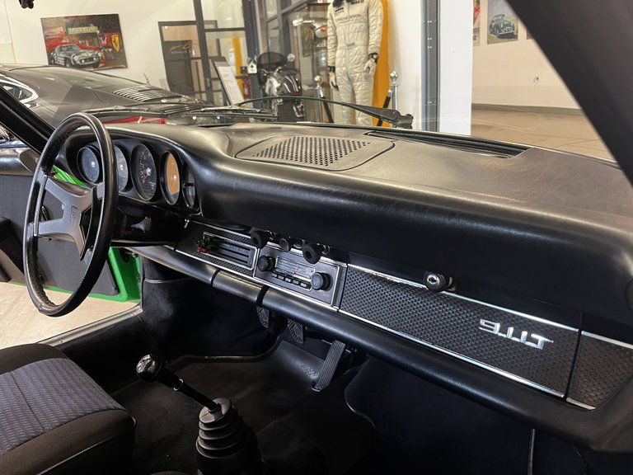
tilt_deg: -19.3
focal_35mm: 26
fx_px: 475
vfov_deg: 53.1
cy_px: 238
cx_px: 316
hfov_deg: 67.3
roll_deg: +3.3
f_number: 1.6
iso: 200
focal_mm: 5.1
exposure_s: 1/50
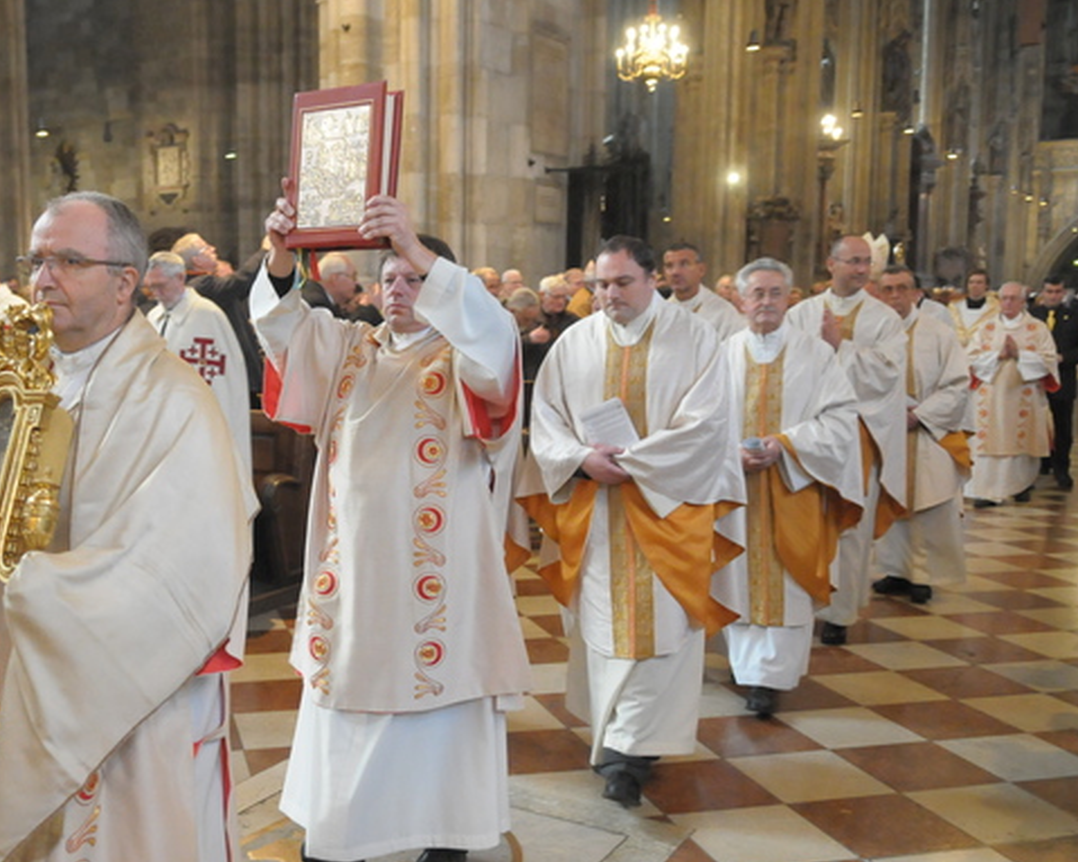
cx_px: 311
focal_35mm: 37
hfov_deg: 47.8
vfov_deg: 40.1
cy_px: 476
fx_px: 1180
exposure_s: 1/60
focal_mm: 18
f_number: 2.8
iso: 3200
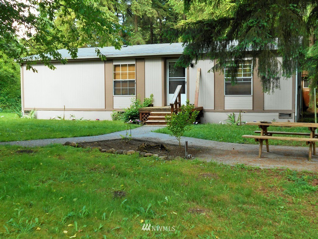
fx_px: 395
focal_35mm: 43
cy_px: 120
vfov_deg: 33.6
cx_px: 159
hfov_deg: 43.9
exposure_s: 1/60
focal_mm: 7.7
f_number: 4.2
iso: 80
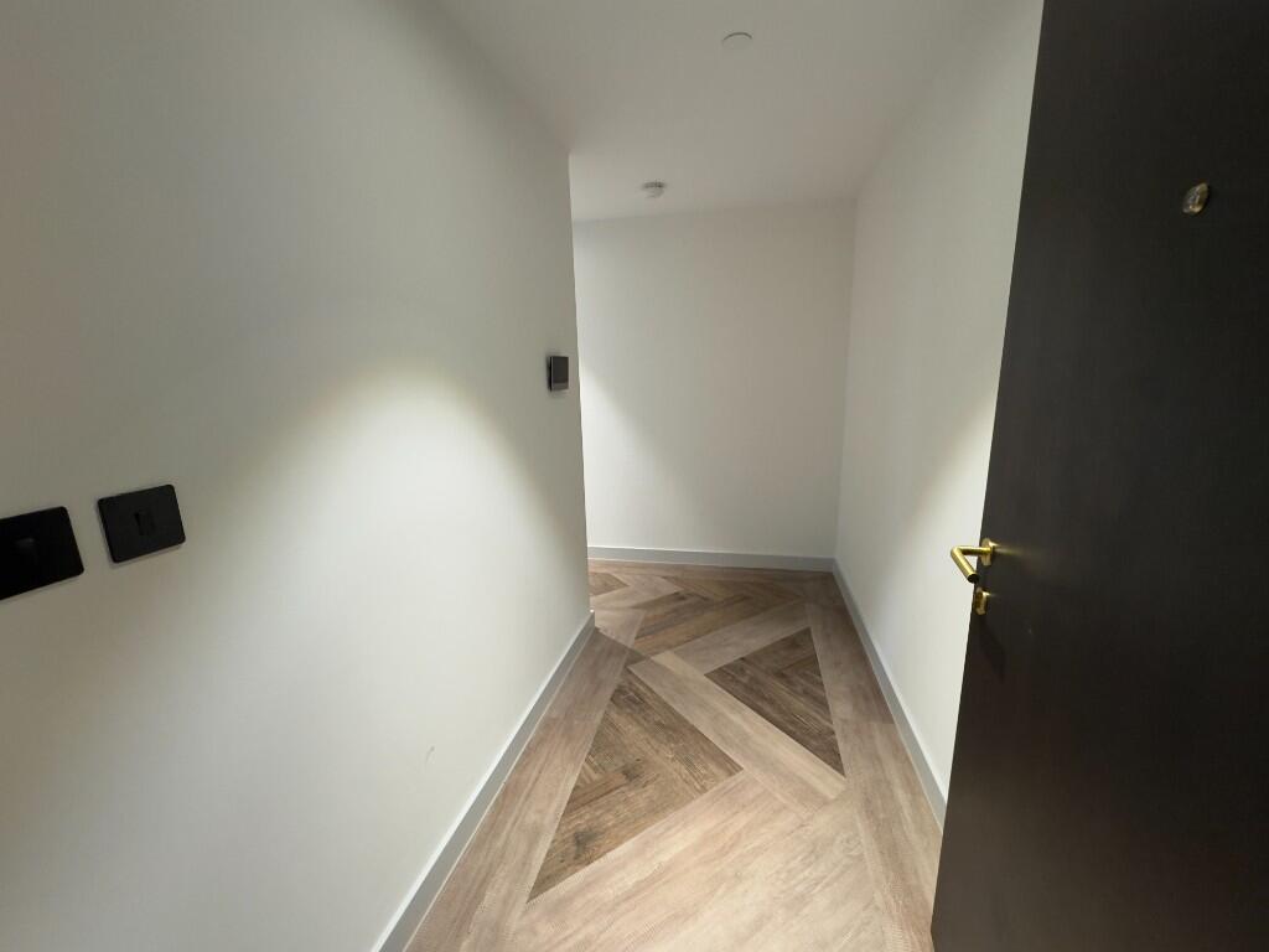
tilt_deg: -11.3
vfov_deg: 85.7
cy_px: 476
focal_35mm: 14
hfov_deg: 102.1
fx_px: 513
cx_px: 634
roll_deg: +2.0
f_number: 2.2
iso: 320
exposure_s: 1/50
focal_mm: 2.22
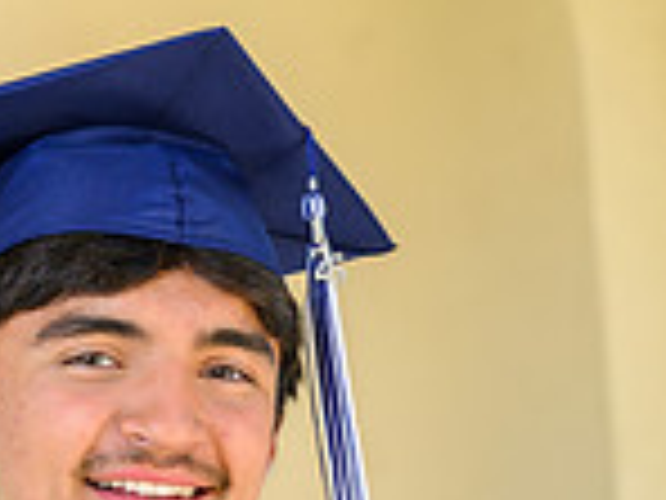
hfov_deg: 7.9
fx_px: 4791
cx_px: 148
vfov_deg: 5.9
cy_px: 815
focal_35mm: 249
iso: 100
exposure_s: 1/80
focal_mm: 85
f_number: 5.6
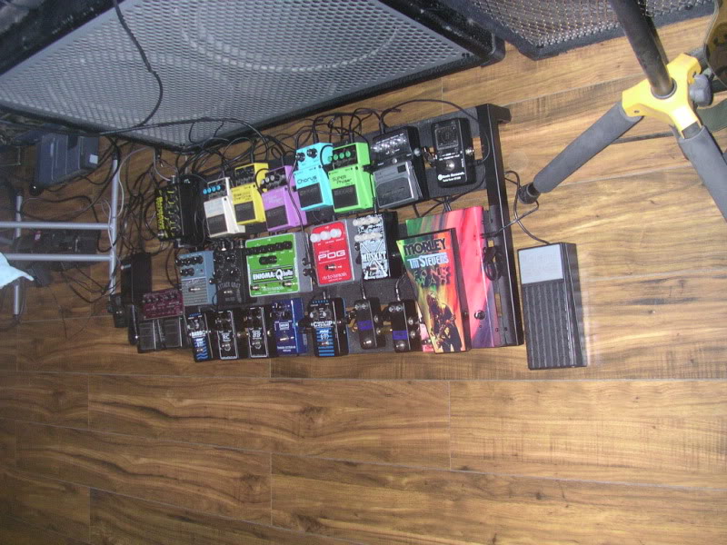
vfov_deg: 38.7
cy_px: 272
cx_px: 364
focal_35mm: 37
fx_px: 777
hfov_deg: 50.1
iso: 260
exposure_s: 2
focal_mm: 5.6
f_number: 2.7
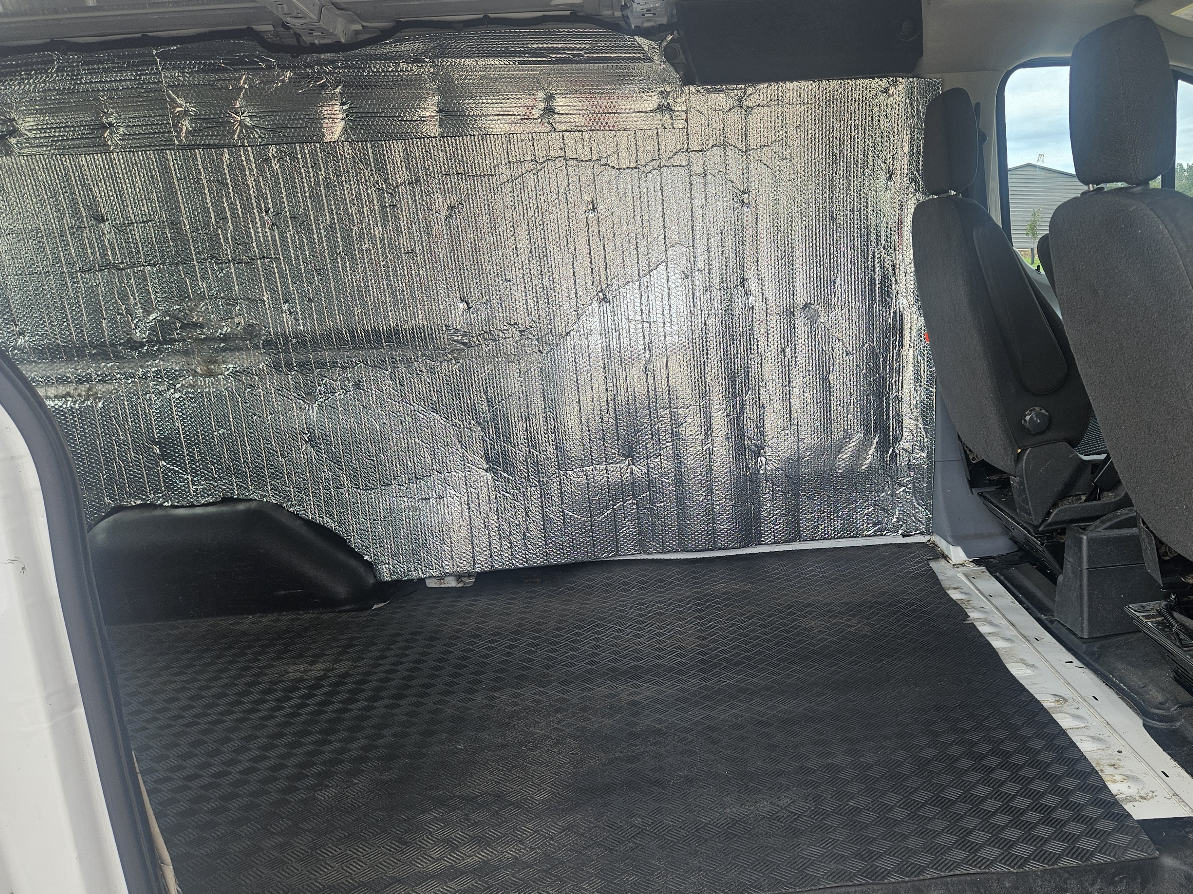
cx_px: 739
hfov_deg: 60.9
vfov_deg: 48.2
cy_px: 493
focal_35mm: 29
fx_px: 999
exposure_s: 1/285
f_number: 1.8
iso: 25
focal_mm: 5.4
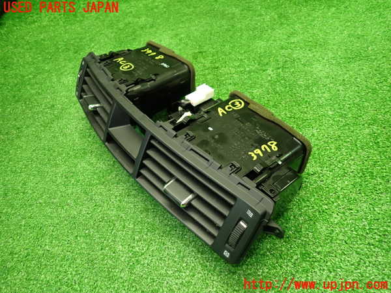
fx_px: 282
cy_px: 146
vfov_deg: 54.9
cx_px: 196
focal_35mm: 25
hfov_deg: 69.4
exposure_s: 1/30
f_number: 2
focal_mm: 4.5
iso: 200
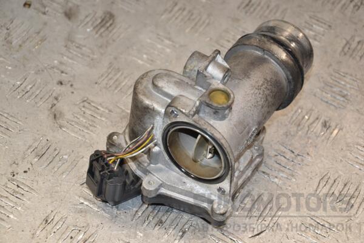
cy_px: 122
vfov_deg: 13.0
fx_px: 1062
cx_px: 182
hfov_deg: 19.5
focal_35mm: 105
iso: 800
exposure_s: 1/200
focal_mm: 70
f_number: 6.3
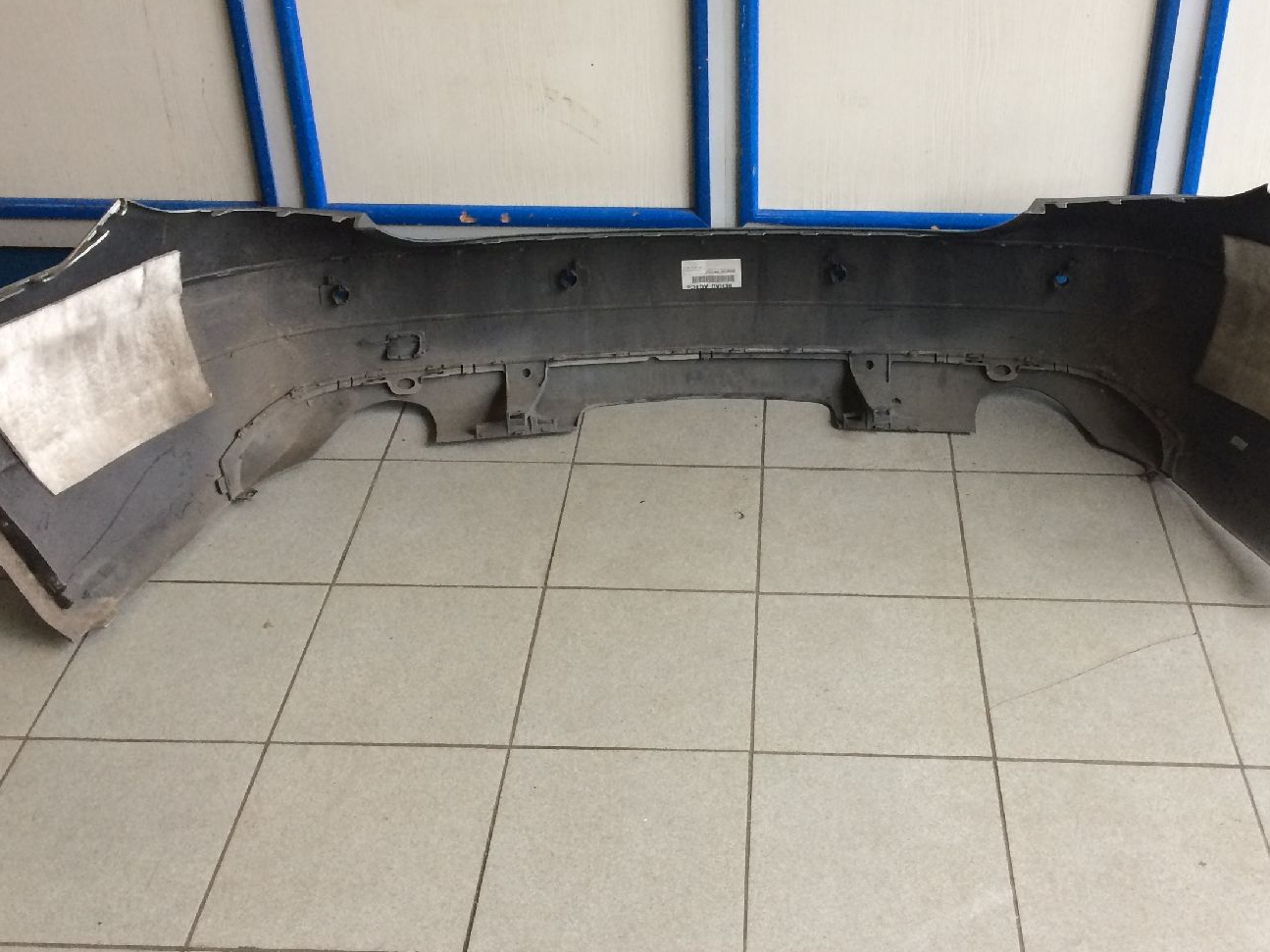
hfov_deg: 43.7
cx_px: 755
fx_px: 1577
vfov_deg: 33.4
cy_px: 355
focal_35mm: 43
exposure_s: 1/33
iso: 64
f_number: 2.2
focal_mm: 4.15
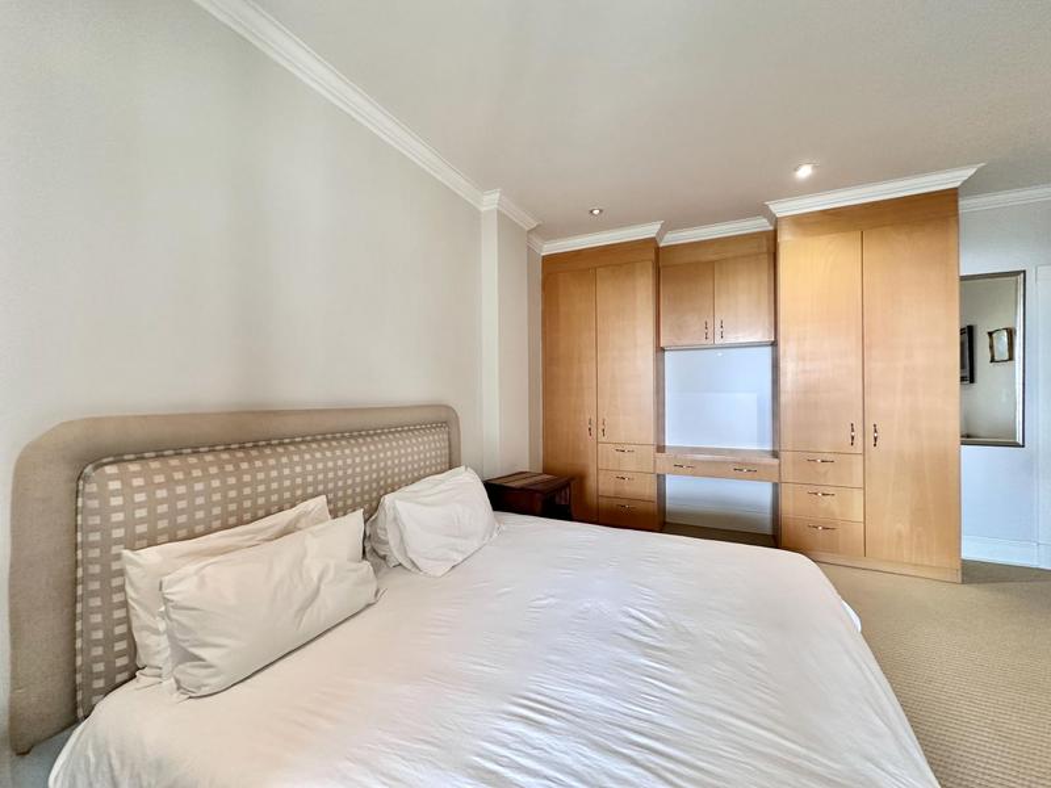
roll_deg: +0.1
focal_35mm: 14
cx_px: 526
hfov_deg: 102.1
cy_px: 394
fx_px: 425
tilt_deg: +0.3
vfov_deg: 85.7
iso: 200
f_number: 2.2
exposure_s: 1/50
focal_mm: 2.22
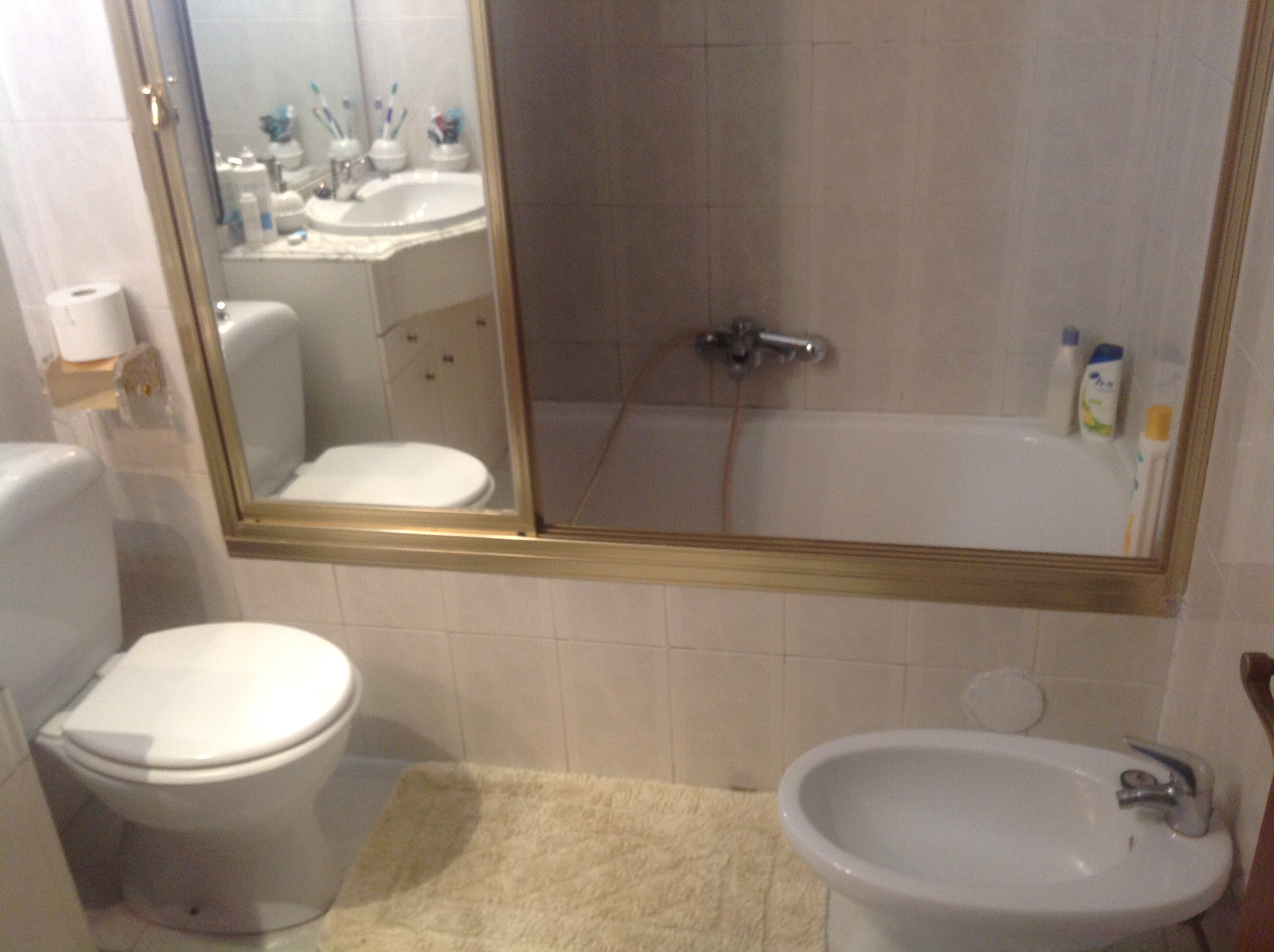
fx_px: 1286
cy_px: 476
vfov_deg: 40.6
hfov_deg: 52.7
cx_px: 637
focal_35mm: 35
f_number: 2.4
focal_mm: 4.28
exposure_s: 1/15
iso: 125
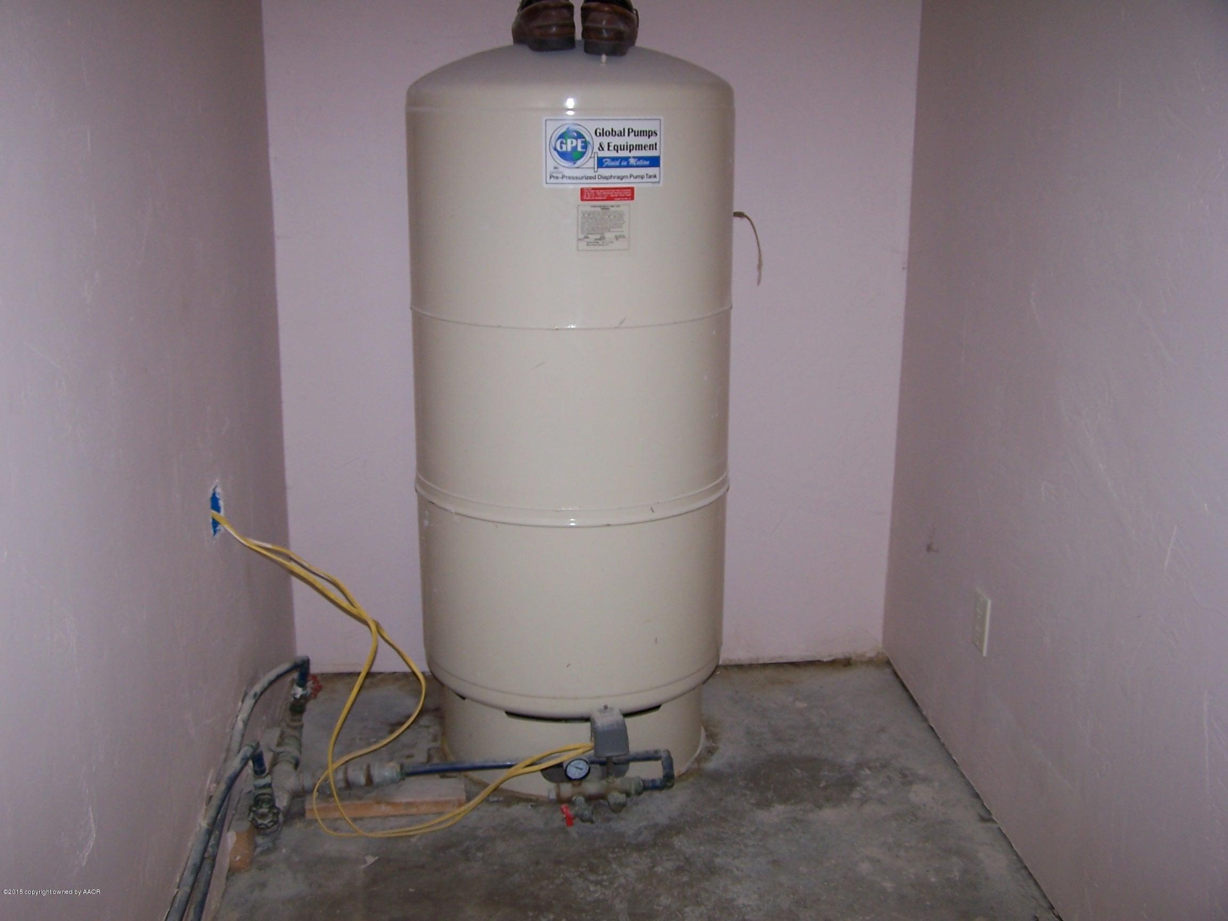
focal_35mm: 38
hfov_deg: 49.0
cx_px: 614
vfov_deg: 37.7
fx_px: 1348
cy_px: 460
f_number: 2.8
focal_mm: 6.3
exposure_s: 1/60
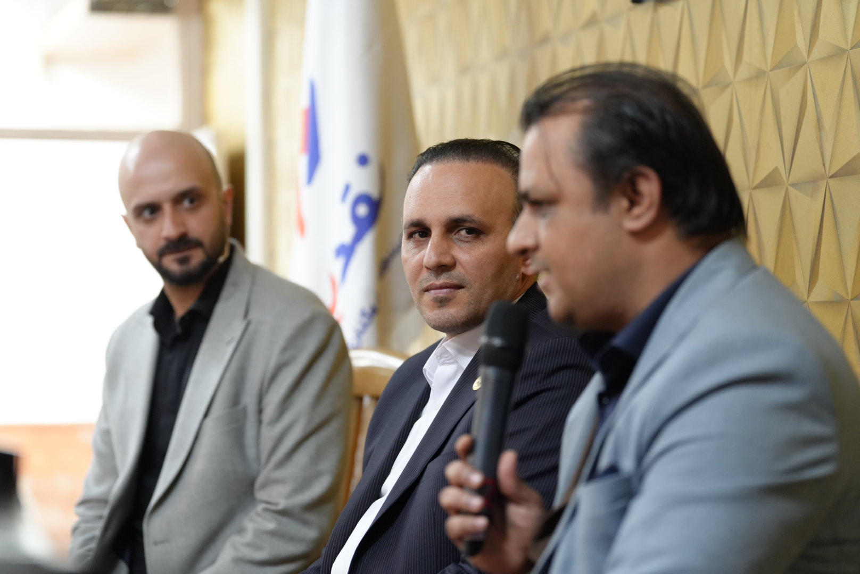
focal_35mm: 101
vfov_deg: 13.6
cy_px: 287
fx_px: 2414
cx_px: 430
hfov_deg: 20.2
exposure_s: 1/160
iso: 3200
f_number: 2.8
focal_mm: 101
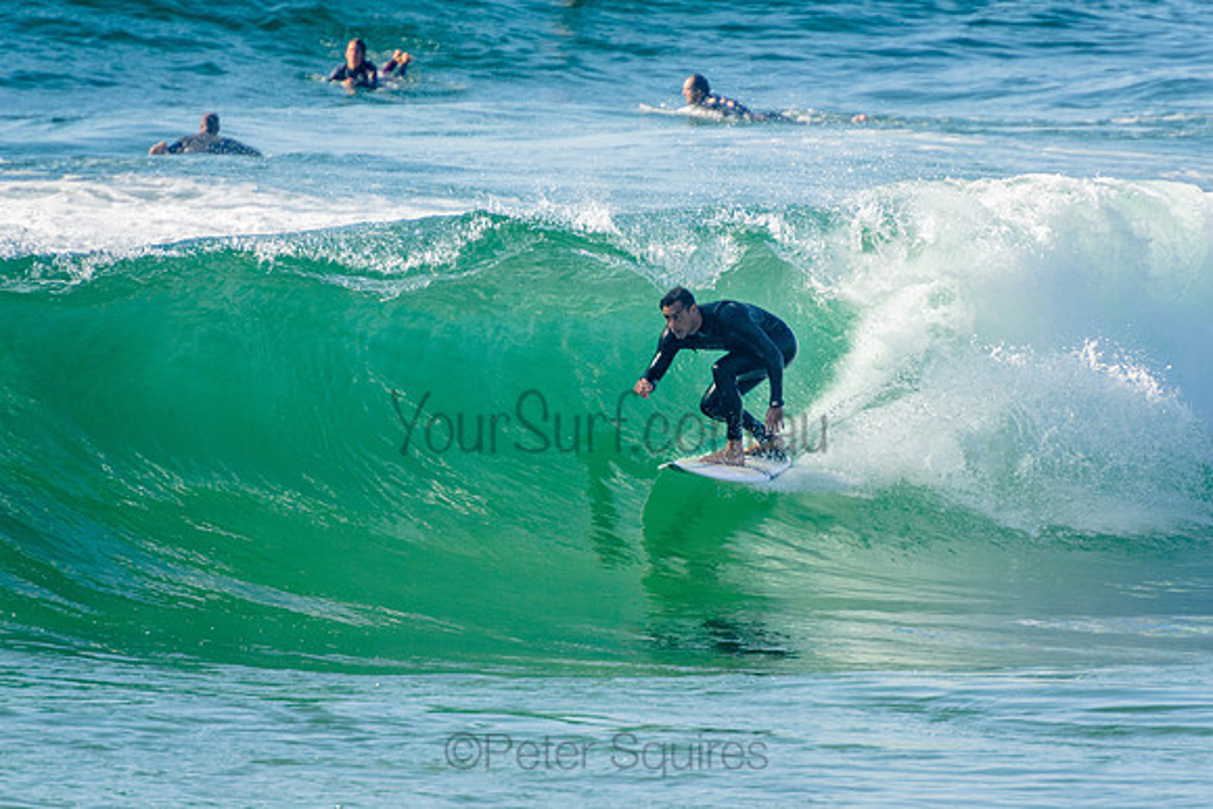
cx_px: 606
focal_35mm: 600
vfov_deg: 2.3
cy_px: 404
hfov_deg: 3.4
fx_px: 20220
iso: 360
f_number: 5.6
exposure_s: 1/1250
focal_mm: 400
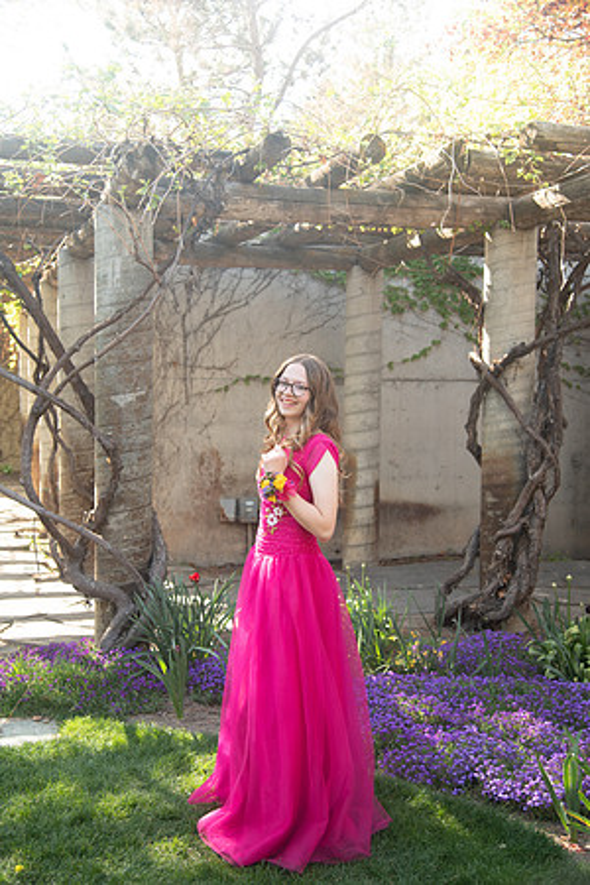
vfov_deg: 48.5
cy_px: 442
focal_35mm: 40
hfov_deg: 33.4
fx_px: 983
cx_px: 295
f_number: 4
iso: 250
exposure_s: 1/125
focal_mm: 40
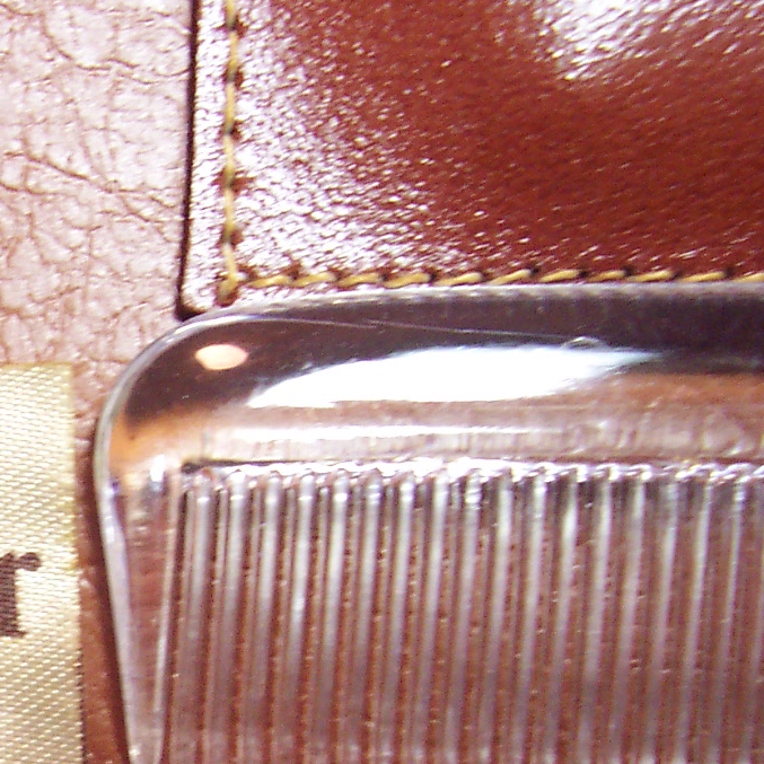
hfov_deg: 20.4
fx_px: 1998
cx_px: -125
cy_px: 661
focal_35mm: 80
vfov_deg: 21.3
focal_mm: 5.6
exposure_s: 1/20
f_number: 2.8
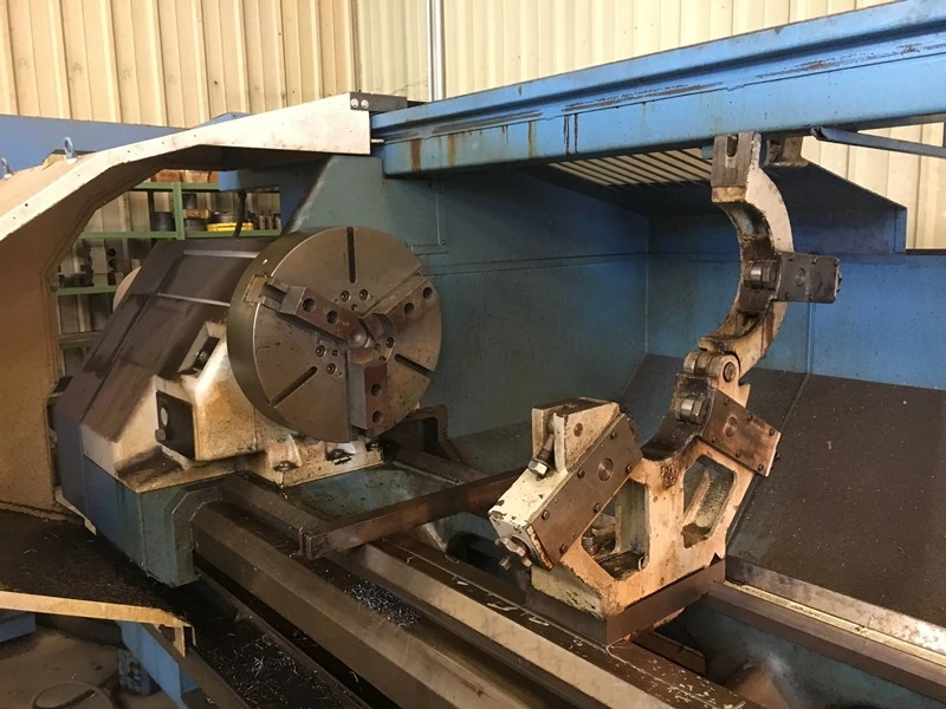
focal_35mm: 29
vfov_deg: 48.2
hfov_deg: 61.7
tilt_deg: -7.6
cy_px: 354
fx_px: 793
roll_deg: +0.1
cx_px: 473
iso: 200
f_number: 2.2
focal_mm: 4.15
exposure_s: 1/30
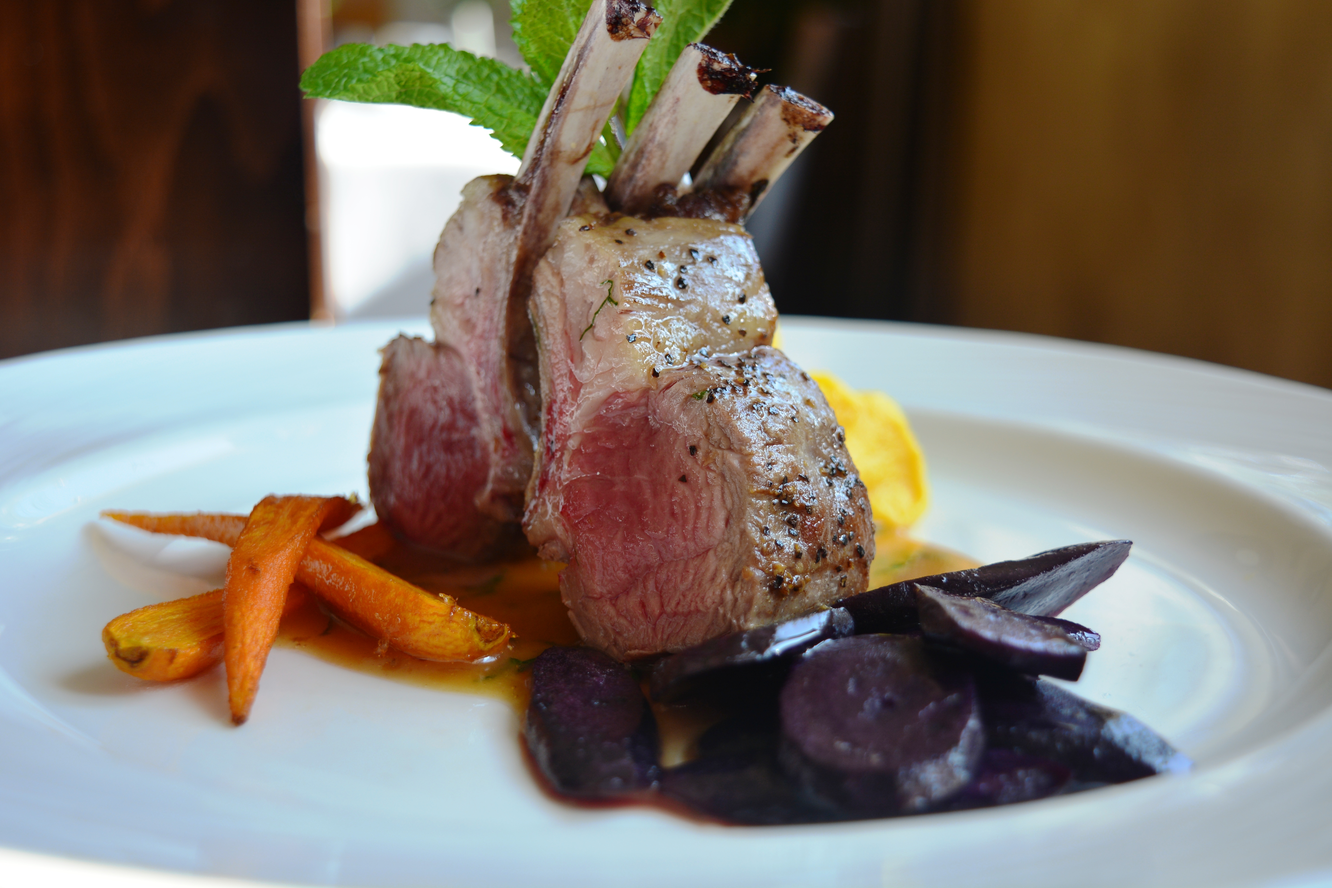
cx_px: 666
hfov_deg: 41.1
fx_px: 1776
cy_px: 444
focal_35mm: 48
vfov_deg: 28.1
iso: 125
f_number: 4.5
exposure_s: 1/100
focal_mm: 32
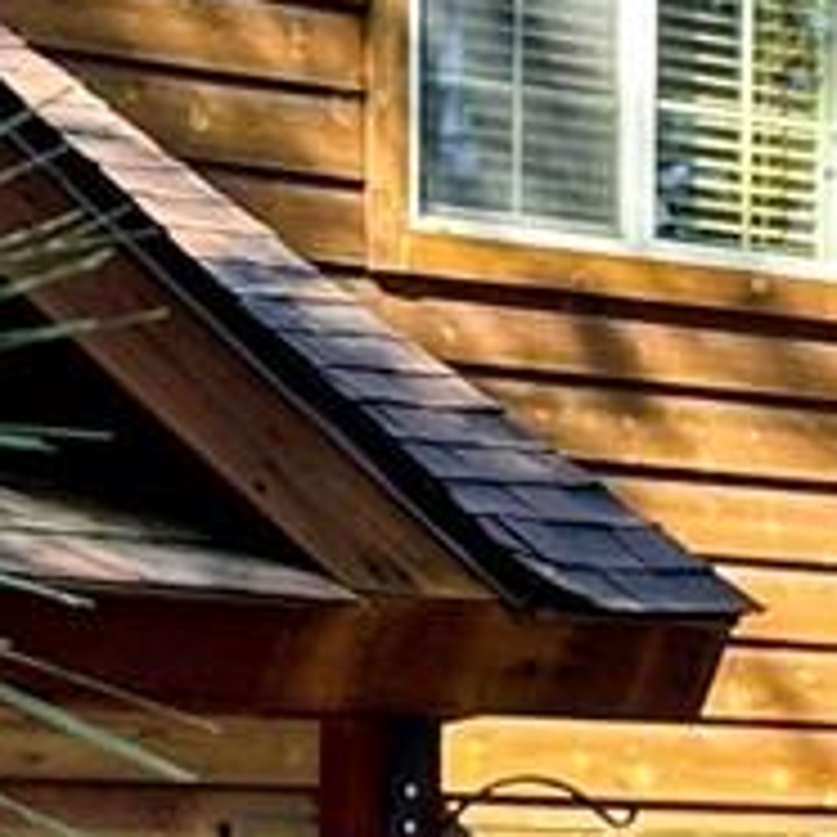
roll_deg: +0.1
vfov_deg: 9.5
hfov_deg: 9.6
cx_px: 428
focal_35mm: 182
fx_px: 4979
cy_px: 990
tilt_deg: +1.2
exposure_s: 1/348
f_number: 1.78
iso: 80
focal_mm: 6.86
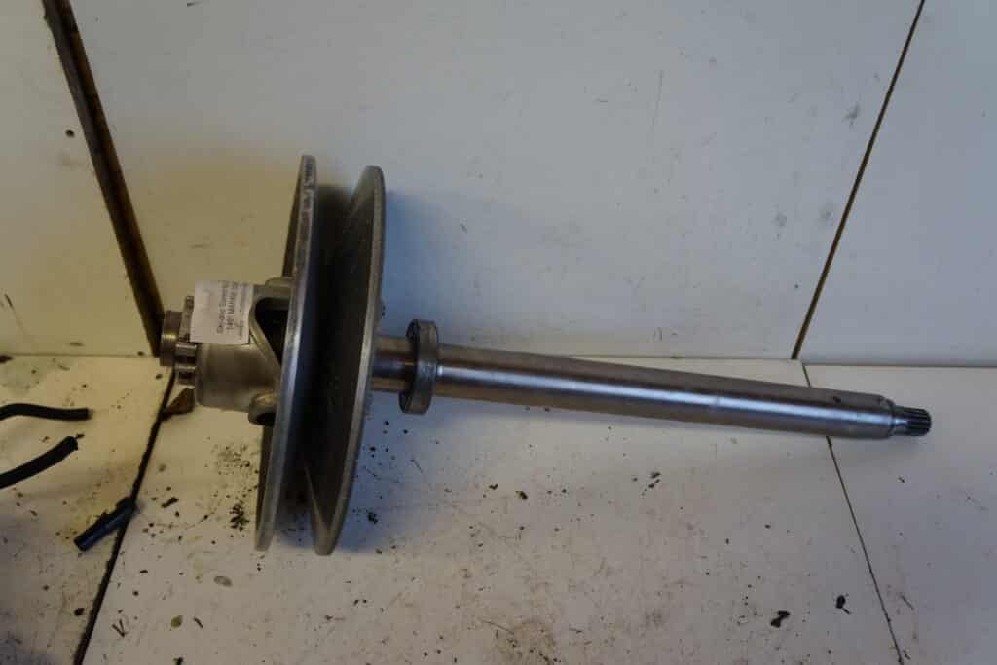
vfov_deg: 43.6
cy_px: 332
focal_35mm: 30
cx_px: 498
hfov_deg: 61.9
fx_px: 831
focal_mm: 20
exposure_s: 1/60
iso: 500
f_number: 3.5
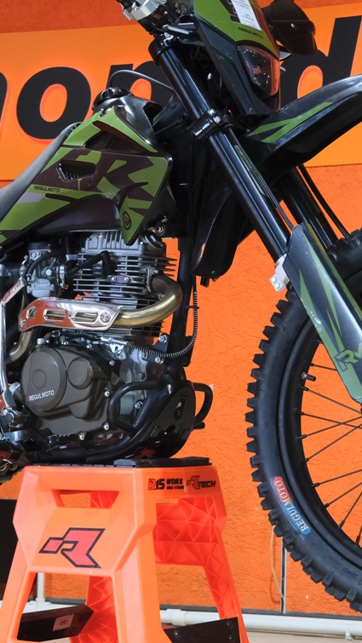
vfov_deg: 23.4
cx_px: 90
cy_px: 254
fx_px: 1552
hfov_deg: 13.3
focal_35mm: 91
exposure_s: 1/100
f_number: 4
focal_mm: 27.5
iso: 1600
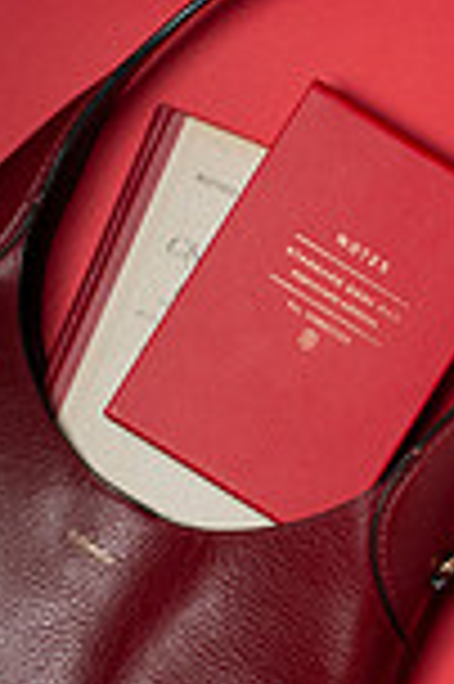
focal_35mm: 148
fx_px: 2806
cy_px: 387
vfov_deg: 13.9
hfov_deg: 9.1
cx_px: 638
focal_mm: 50
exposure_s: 1/250
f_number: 11
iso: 200
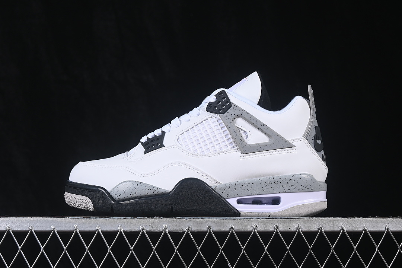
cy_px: 134
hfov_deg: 27.0
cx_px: 201
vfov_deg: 18.2
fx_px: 837
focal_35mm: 75
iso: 160
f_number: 8
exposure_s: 1/80
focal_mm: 50
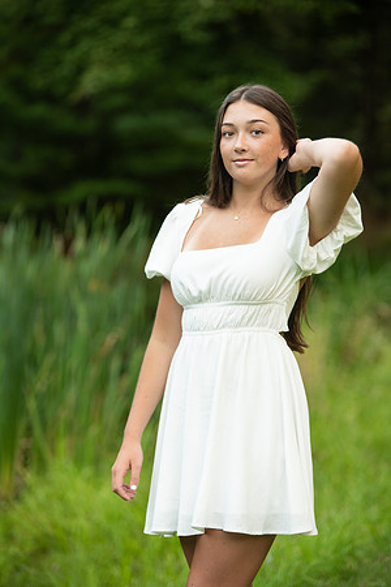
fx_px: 2118
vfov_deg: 15.8
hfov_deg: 10.5
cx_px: 196
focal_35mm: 130
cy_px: 294
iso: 1000
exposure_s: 1/200
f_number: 3.2
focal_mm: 130
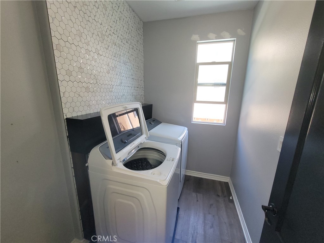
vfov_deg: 89.9
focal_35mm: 13
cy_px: 122
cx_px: 162
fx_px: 122
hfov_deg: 106.2
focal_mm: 2.2
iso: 160
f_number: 2.2
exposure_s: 1/60
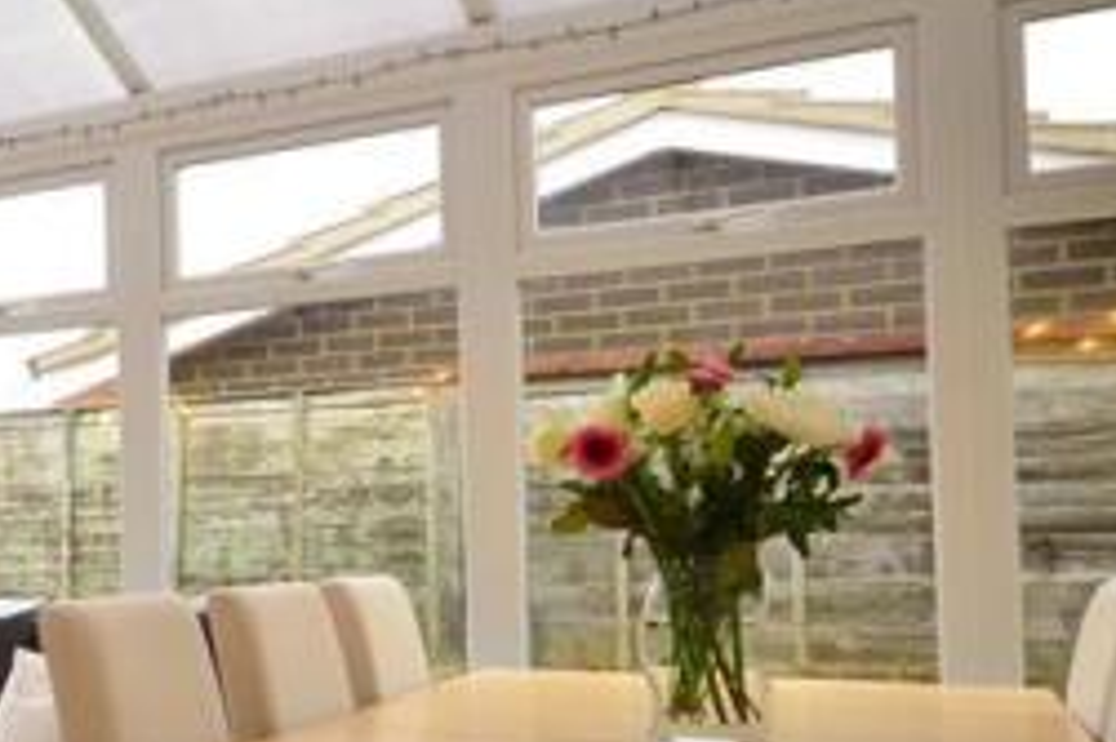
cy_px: 455
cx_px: -89
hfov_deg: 36.1
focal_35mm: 47
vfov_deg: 28.5
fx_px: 1456
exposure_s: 1/8
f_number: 5
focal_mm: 12
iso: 200
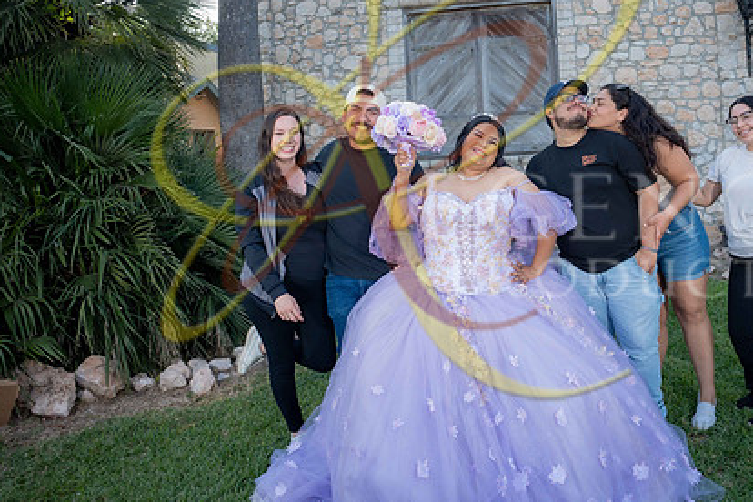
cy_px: 168
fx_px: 586
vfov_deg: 45.7
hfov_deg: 63.9
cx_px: 500
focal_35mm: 28
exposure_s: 1/400
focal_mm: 20
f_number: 2.8
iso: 125
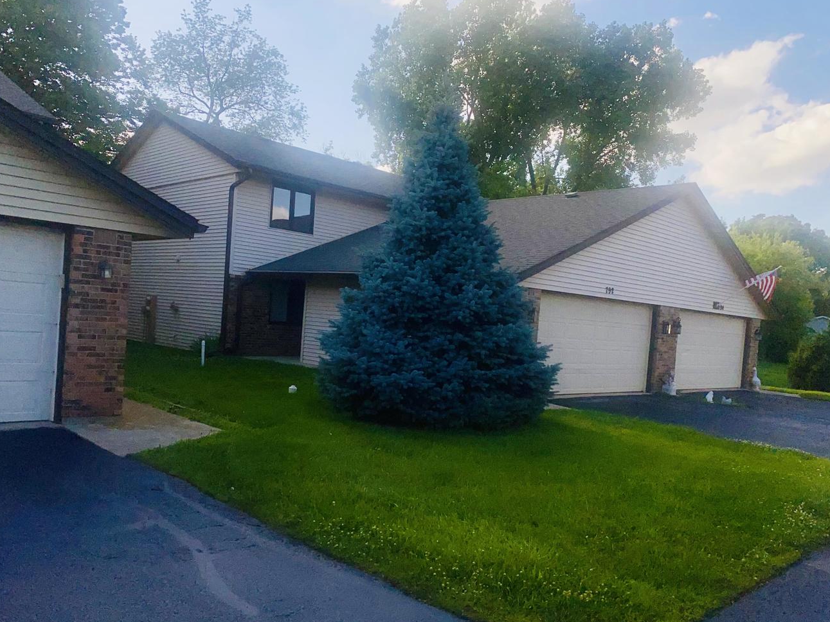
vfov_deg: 48.2
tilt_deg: -3.4
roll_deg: -5.1
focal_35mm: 29
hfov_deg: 61.6
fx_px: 695
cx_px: 395
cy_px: 340
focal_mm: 4.25
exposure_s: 1/7692
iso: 32
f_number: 1.8
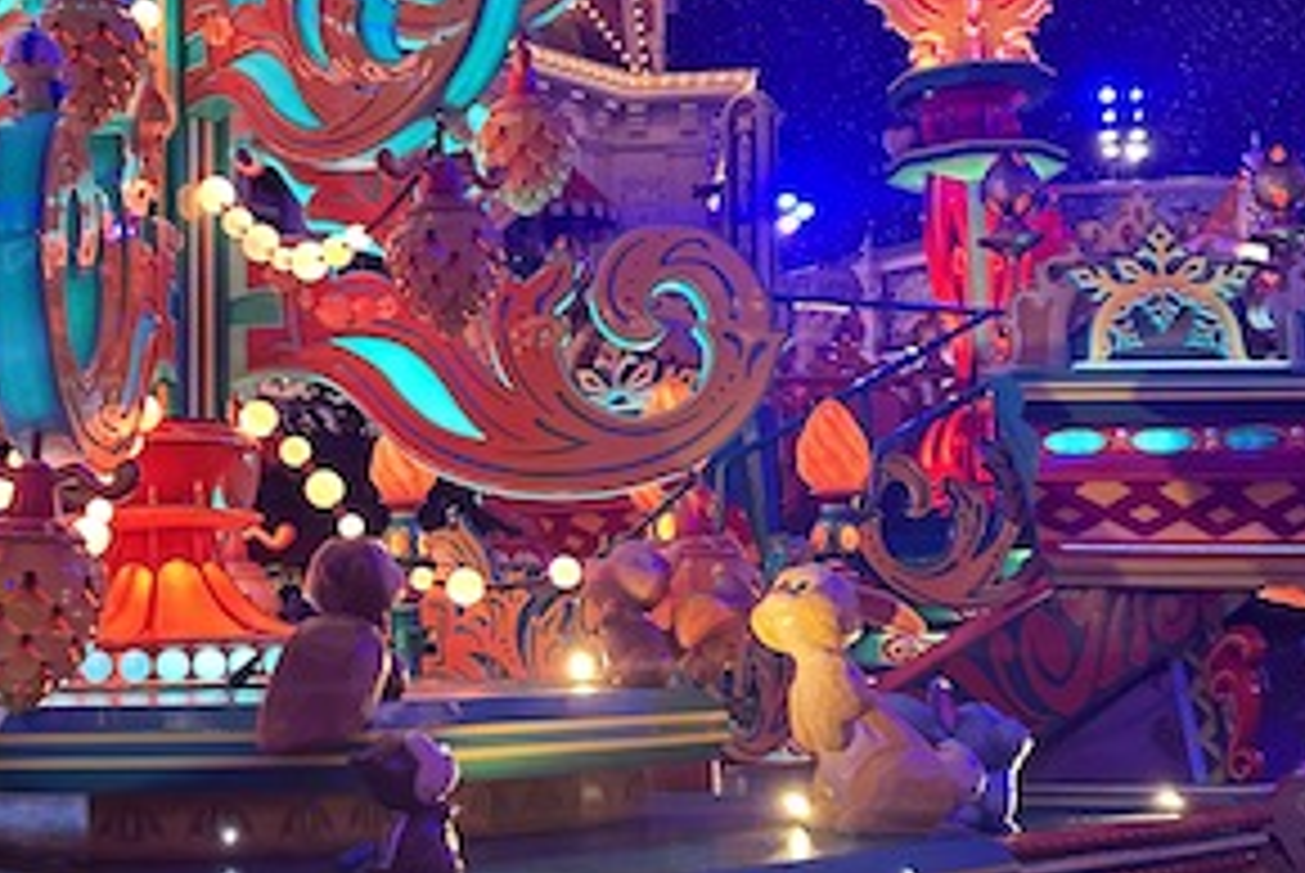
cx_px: 310
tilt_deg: +8.0
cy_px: 374
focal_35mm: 55
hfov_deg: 35.3
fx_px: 1996
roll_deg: -0.3
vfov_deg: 24.7
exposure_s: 1/49
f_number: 1.78
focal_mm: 6.86
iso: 400
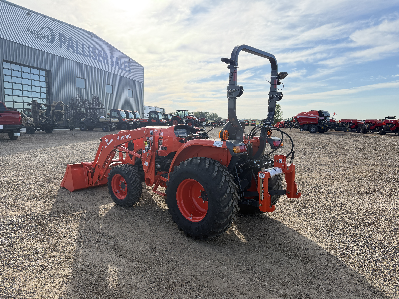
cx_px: 200
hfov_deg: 71.6
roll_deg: -0.7
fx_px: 277
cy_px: 150
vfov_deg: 56.8
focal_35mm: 24
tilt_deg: -4.7
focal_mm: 6.76
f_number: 1.78
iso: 100
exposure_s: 1/1618
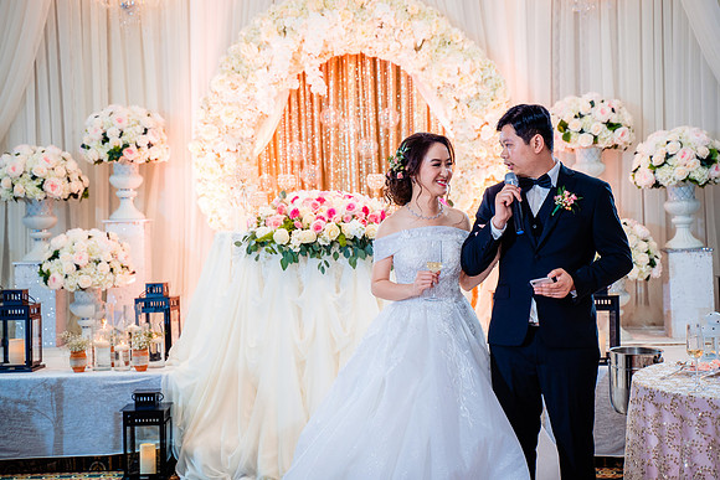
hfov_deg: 31.9
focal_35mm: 63
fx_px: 1260
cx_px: 360
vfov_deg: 21.6
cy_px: 240
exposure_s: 1/160
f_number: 3.5
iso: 1000
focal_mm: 63
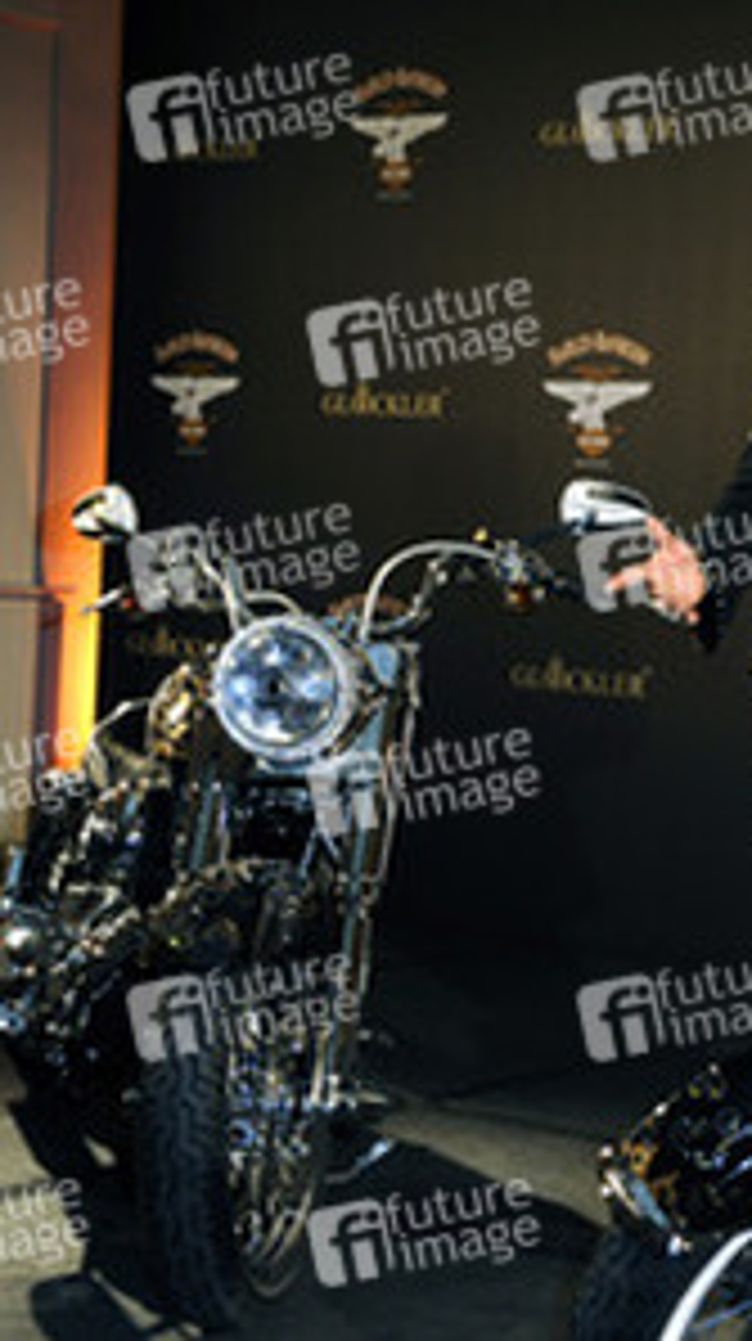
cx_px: 752
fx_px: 2702
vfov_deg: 27.9
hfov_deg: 15.6
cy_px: 670
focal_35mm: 76
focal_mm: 48
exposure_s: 1/100
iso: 1000
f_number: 5
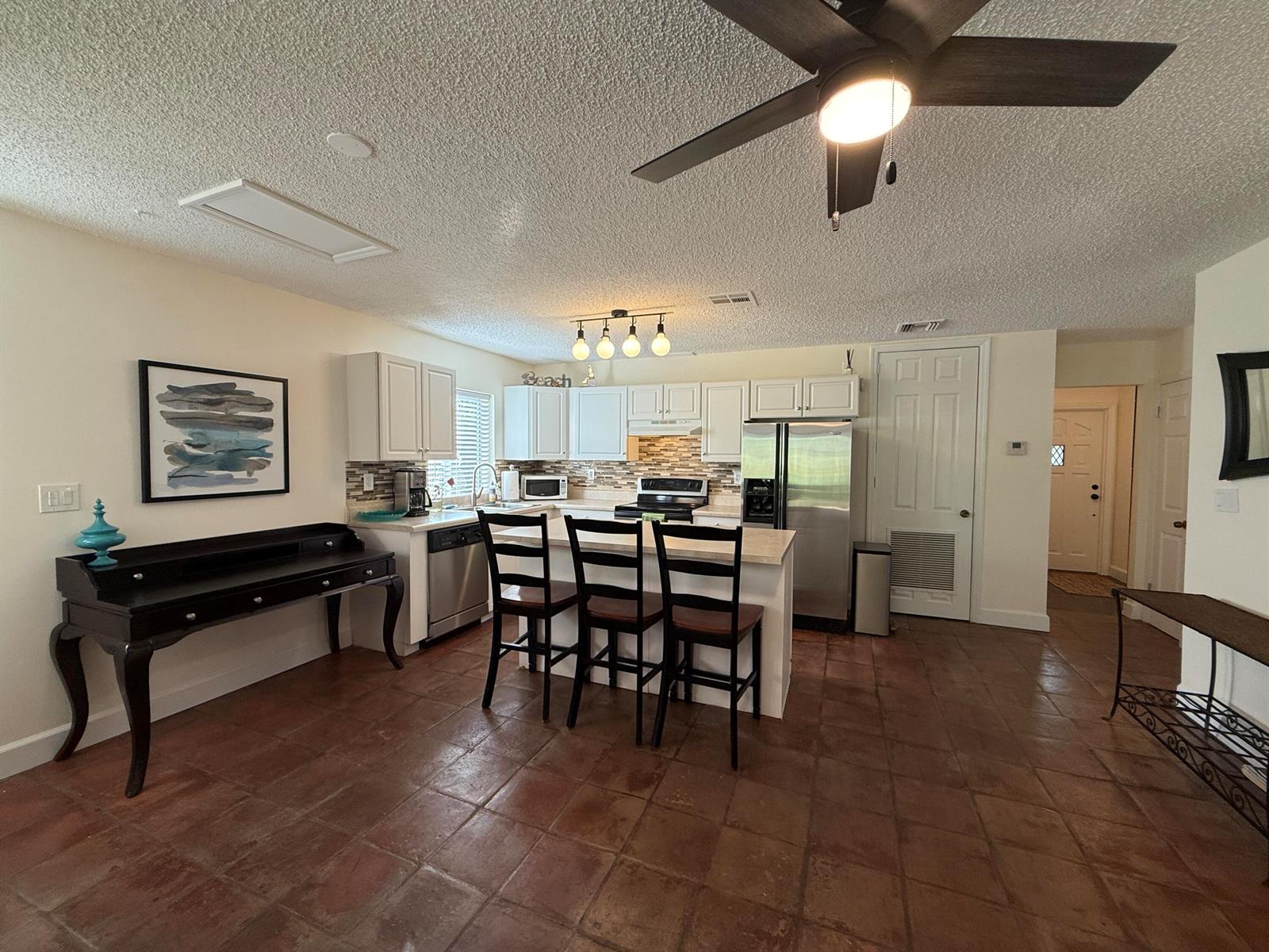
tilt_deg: -1.0
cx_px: 634
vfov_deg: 85.7
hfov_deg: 102.1
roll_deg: +0.2
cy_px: 476
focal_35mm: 14
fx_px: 513
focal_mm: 2.22
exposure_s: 1/120
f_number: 2.2
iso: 80
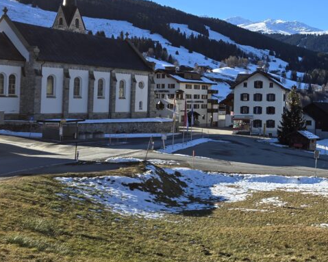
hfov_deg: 35.9
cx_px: 307
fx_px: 466
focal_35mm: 48
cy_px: 89
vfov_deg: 31.2
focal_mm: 6.3
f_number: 1.7
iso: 12
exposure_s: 1/629
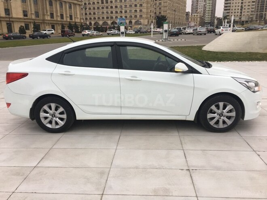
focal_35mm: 29
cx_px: 134
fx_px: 224
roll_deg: +0.8
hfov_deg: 61.7
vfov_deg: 48.2
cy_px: 100
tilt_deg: -15.6
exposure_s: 1/100
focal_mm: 4.15
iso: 40
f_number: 2.2
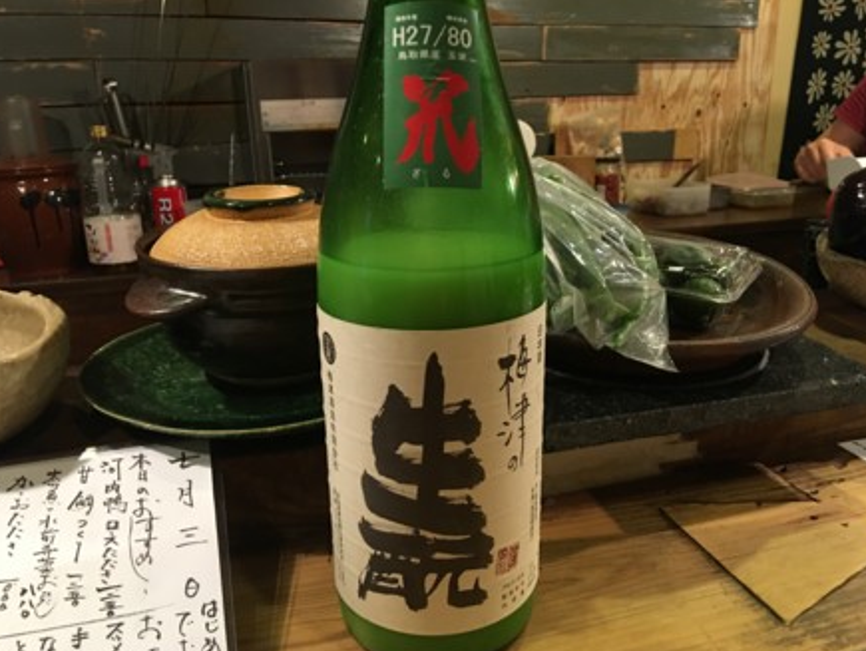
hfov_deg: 59.9
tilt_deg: -17.4
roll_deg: +0.5
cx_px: 438
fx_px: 751
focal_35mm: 30
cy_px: 332
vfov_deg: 46.9
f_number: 2.2
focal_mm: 4.15
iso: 100
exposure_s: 1/10
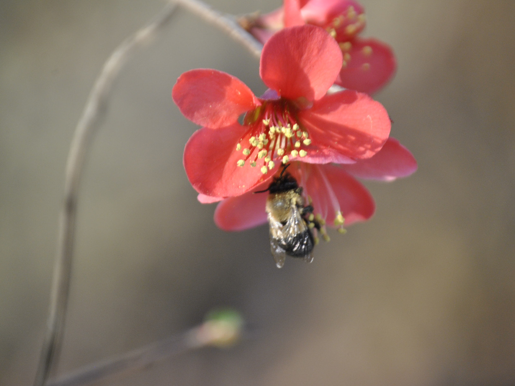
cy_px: 180
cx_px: 249
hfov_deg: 5.7
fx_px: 5161
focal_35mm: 347
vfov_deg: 4.3
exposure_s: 1/160
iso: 400
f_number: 5.6
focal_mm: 200
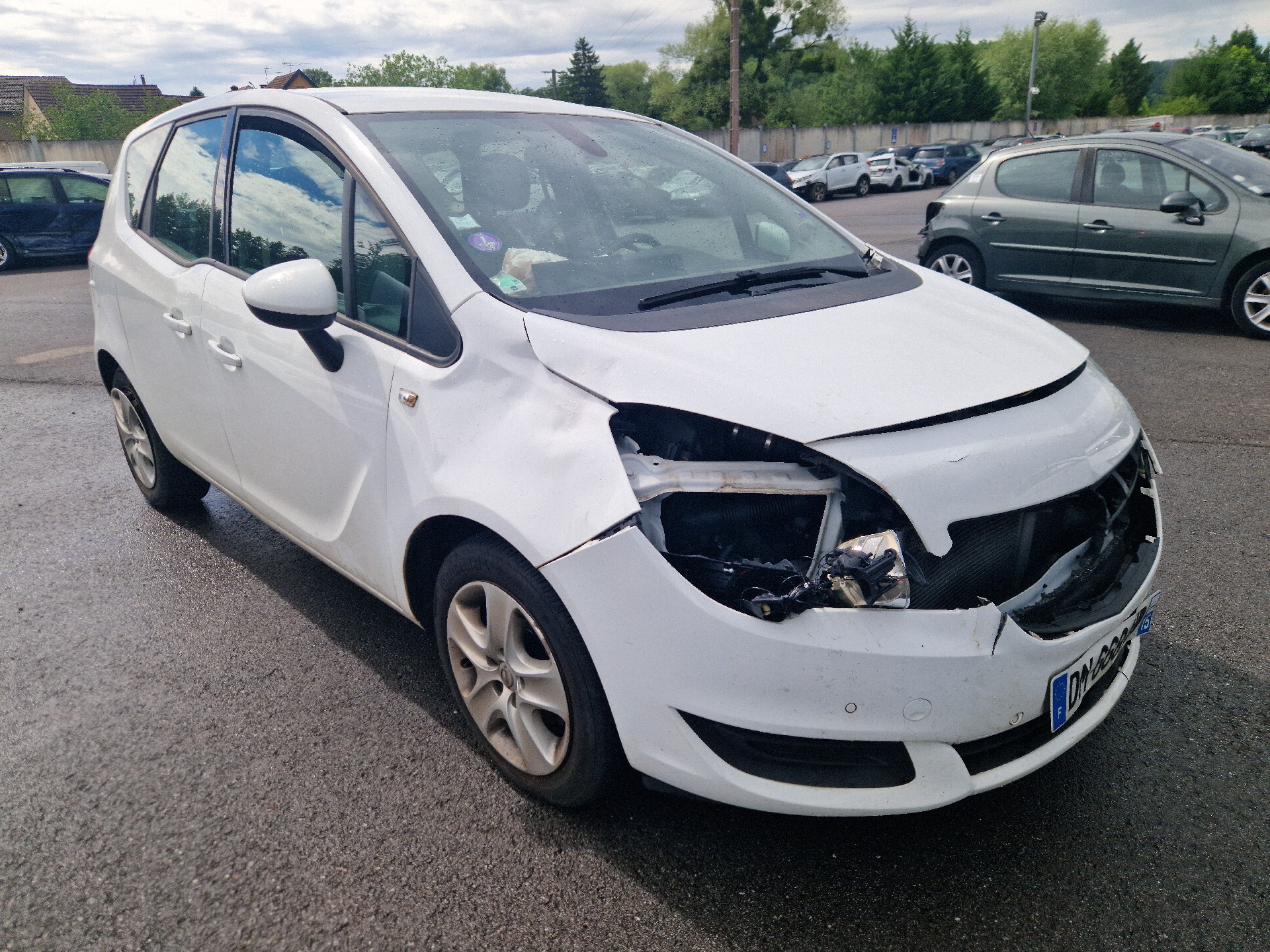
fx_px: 844
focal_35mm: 23
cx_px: 635
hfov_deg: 73.9
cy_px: 476
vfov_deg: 58.9
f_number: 1.8
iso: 50
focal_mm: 5.4
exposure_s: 1/1667
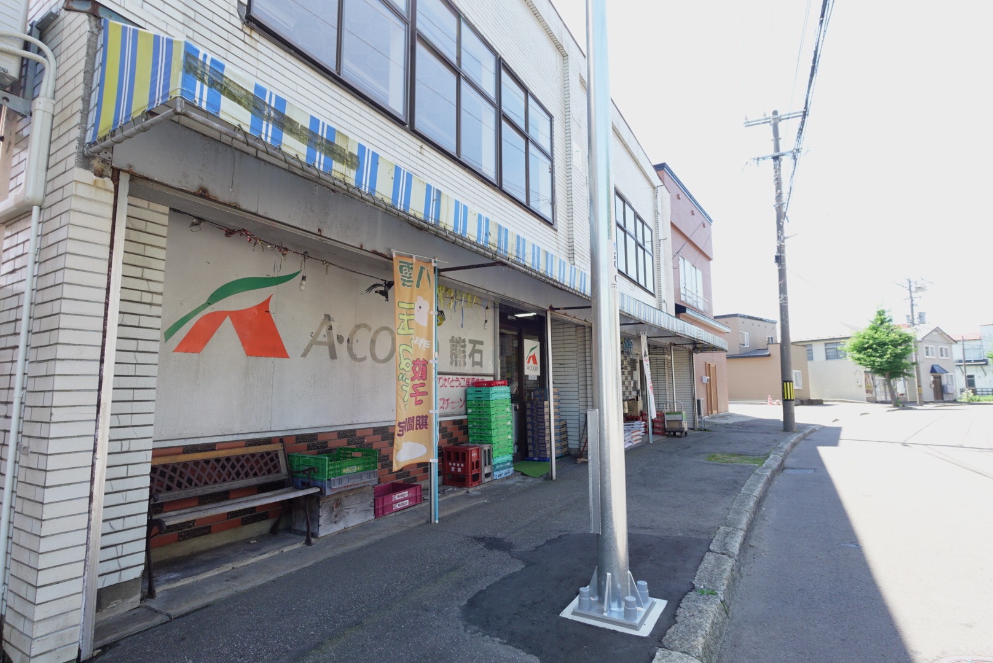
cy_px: 332
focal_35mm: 18
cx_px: 496
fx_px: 497
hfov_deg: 90.0
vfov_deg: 67.5
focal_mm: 6.9
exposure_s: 1/250
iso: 200
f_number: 4
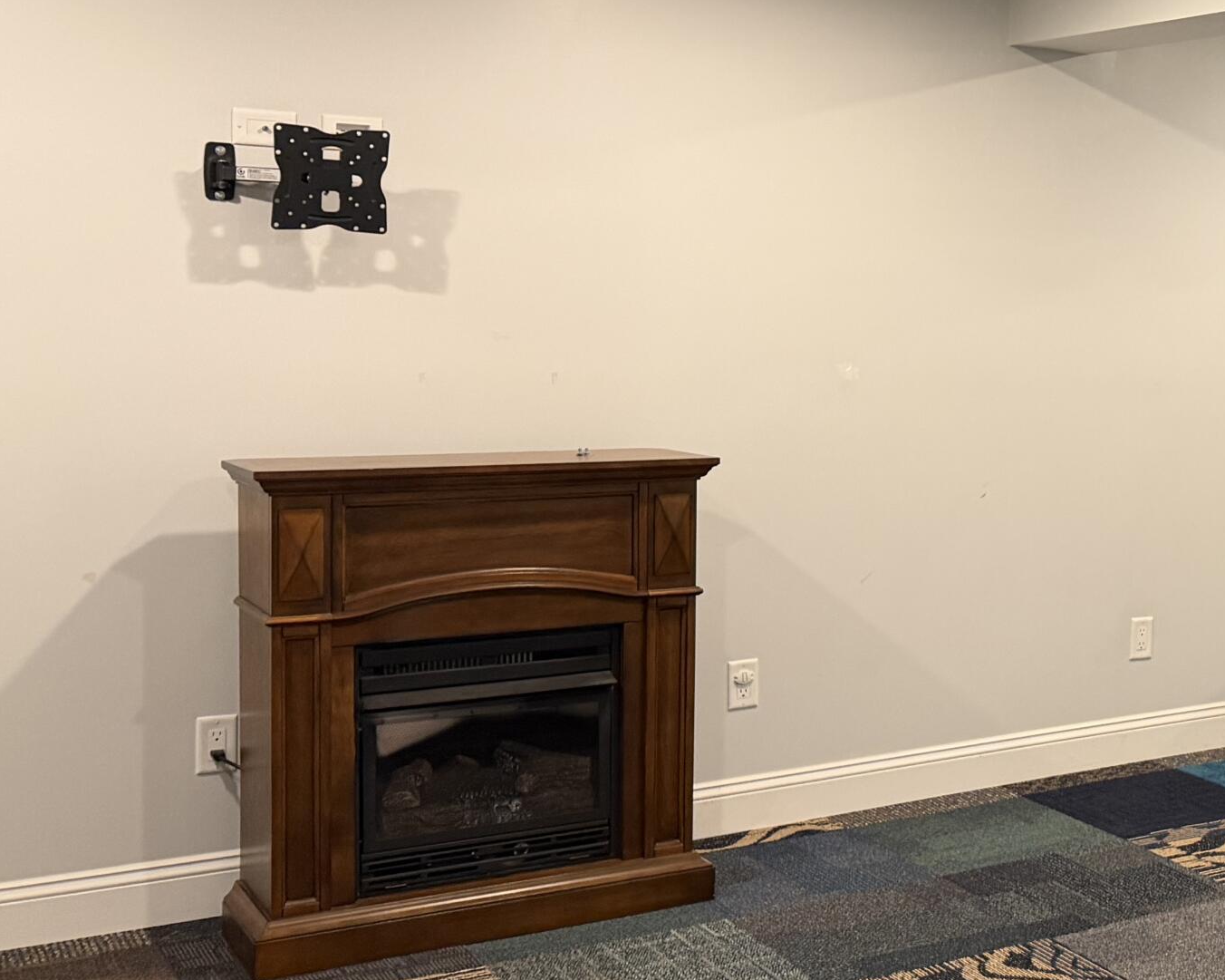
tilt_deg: -2.0
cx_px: 1314
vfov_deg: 29.0
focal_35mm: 52
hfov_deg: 32.2
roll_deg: -1.4
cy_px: 378
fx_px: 1885
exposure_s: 1/60
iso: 320
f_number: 1.78
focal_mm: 6.76
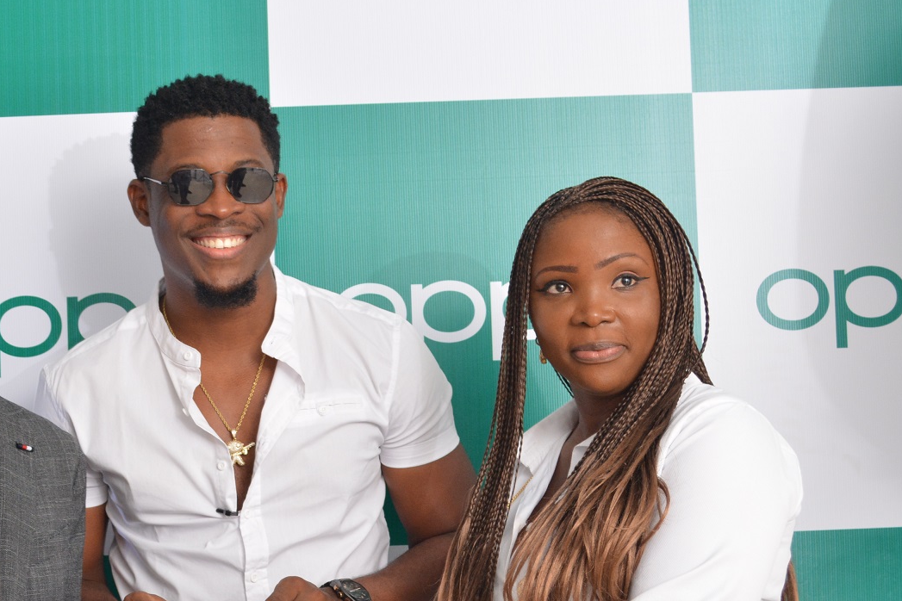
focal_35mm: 67
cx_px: 294
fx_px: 1679
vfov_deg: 20.2
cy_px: 401
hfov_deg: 29.8
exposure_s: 1/40
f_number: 4.5
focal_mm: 26
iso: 800
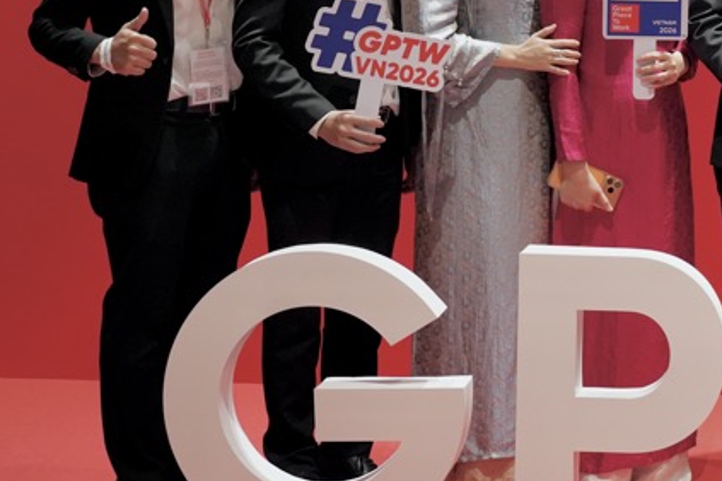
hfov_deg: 21.1
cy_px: -53
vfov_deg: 14.7
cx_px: 841
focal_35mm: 91
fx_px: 1816
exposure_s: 1/160
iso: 4000
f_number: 4
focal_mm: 31.9
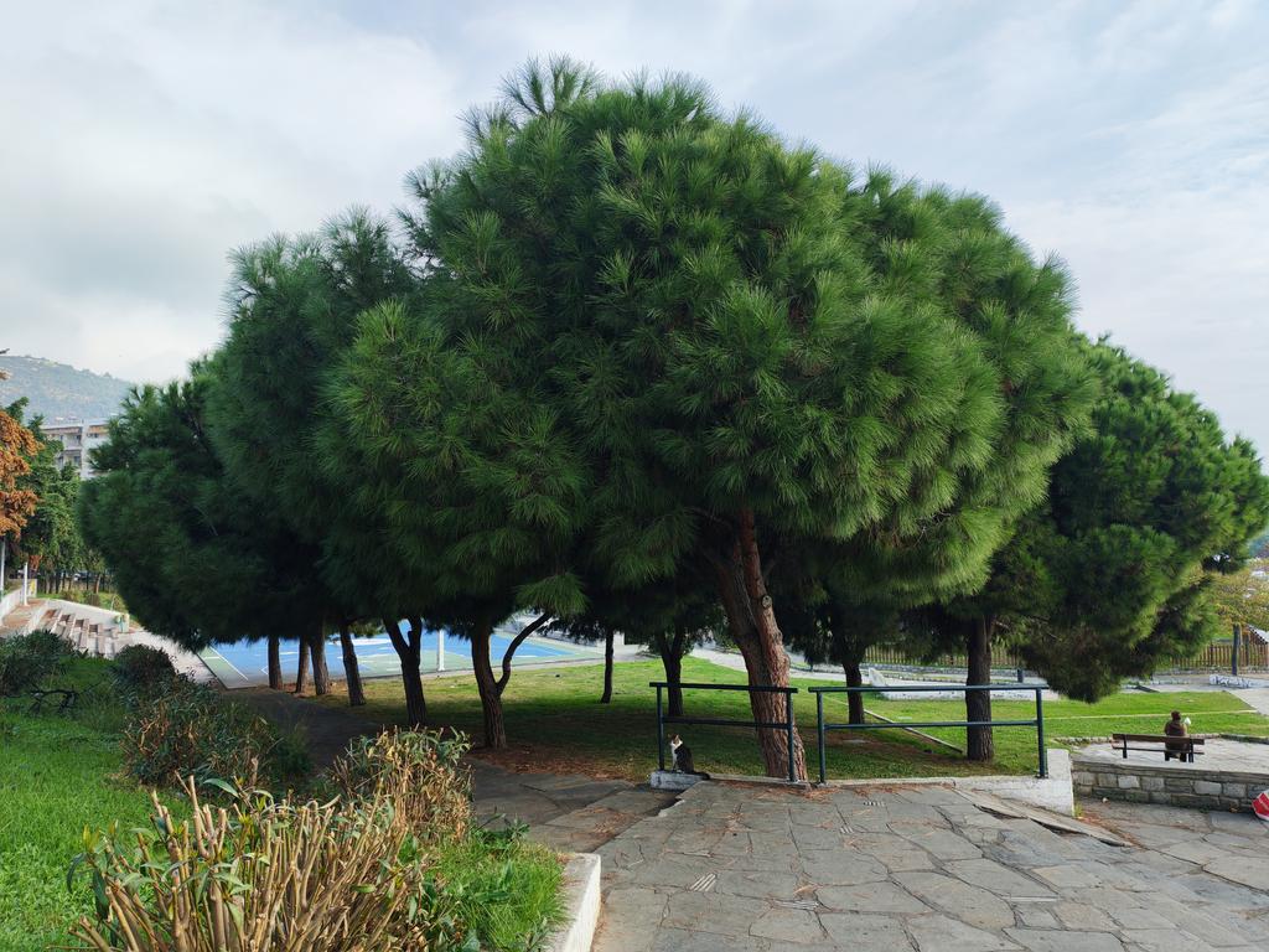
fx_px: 990
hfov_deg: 65.3
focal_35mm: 27
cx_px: 634
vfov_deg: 51.4
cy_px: 476
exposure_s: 1/530
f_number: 1.9
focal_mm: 6.12
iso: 50
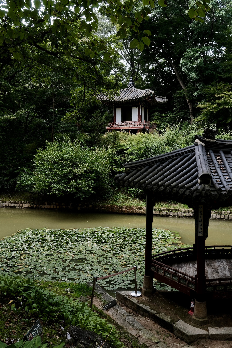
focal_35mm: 35
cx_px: 116
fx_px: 338
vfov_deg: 54.4
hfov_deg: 37.9
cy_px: 174
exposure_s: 1/100
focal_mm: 23
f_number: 10
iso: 400
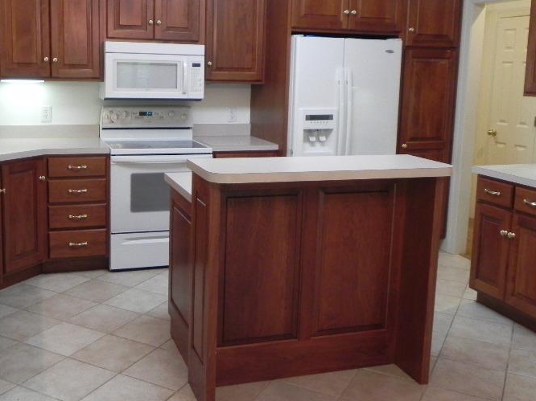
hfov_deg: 46.6
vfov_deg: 35.9
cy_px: 170
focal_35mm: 40
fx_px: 619
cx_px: 220
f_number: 2.8
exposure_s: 1/30
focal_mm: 4.6
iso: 354
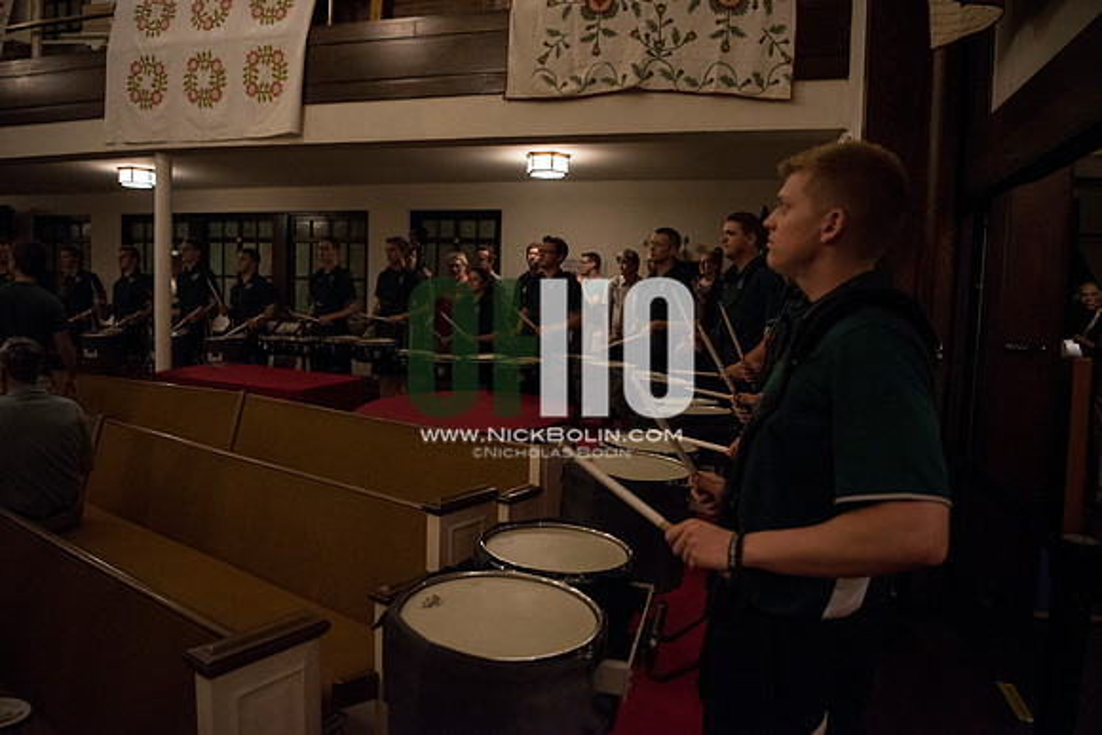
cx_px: 551
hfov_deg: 73.7
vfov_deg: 53.2
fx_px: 735
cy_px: 368
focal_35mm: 24
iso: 8000
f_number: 2.8
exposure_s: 1/400
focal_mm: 24
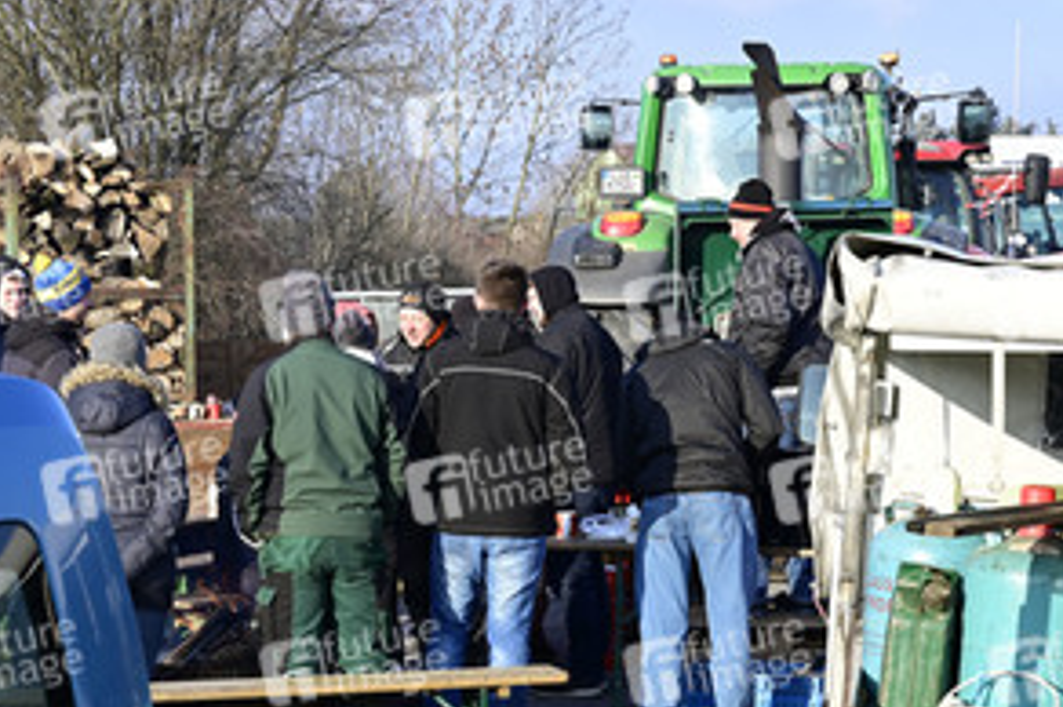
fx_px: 3185
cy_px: 390
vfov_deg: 12.6
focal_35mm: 108
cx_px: 402
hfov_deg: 18.9
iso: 400
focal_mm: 70
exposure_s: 1/250
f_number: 11
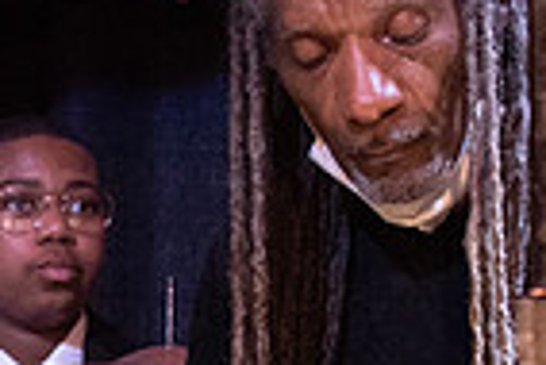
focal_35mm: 429
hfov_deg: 4.8
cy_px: 501
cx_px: -361
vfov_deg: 3.2
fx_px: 6513
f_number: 5.6
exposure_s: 1/200
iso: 3200
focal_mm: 70
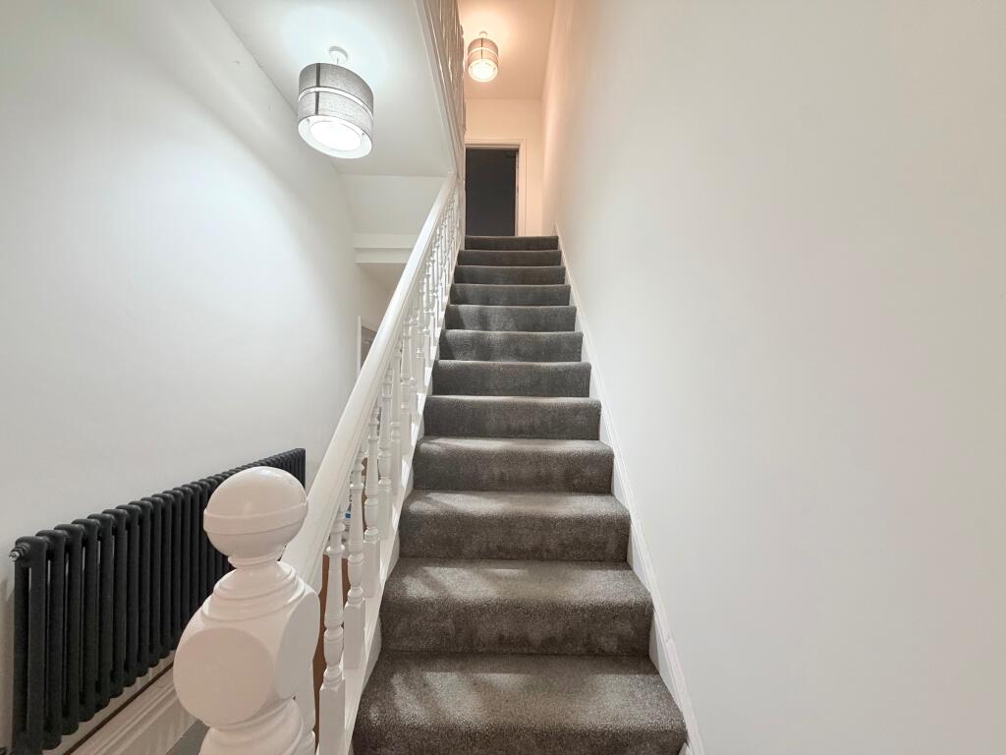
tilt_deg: +1.4
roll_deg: -0.9
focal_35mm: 14
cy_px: 378
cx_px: 503
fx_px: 407
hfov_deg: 102.1
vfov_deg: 85.7
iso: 200
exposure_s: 1/50
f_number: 2.2
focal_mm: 2.22
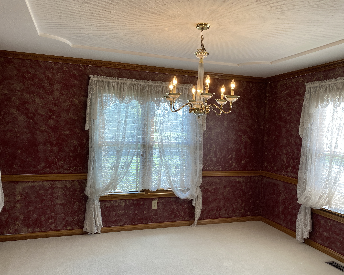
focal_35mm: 28
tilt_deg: -1.7
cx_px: 165
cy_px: 137
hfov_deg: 62.2
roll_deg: -2.0
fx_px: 285
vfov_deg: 51.5
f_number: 1.8
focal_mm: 4.25
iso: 100
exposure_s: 1/120
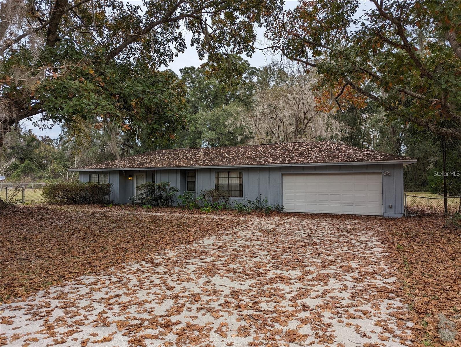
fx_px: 320
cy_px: 174
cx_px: 230
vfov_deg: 56.9
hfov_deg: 71.5
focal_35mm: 24
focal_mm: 6.81
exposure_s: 1/1058
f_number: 1.85
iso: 46
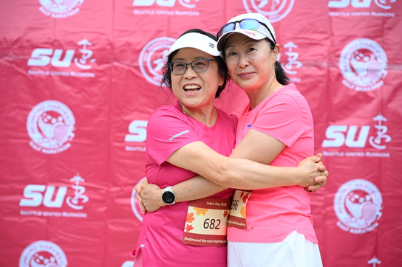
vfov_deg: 16.1
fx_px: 949
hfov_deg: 23.9
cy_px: 134
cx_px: 202
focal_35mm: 85
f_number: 4
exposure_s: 1/400
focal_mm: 84
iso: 2000
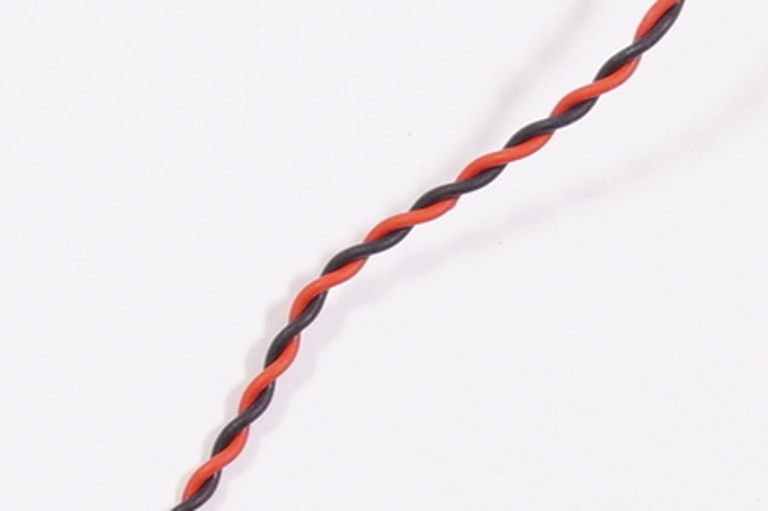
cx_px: -524
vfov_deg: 6.2
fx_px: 4672
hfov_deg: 9.1
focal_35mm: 219
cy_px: -88
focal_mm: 23
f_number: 5.6
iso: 320
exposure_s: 1/80
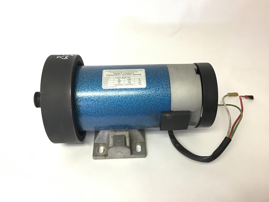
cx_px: 134
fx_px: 241
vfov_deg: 45.4
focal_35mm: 31
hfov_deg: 58.4
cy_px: 101
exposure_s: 1/30
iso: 50
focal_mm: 3.3
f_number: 2.4
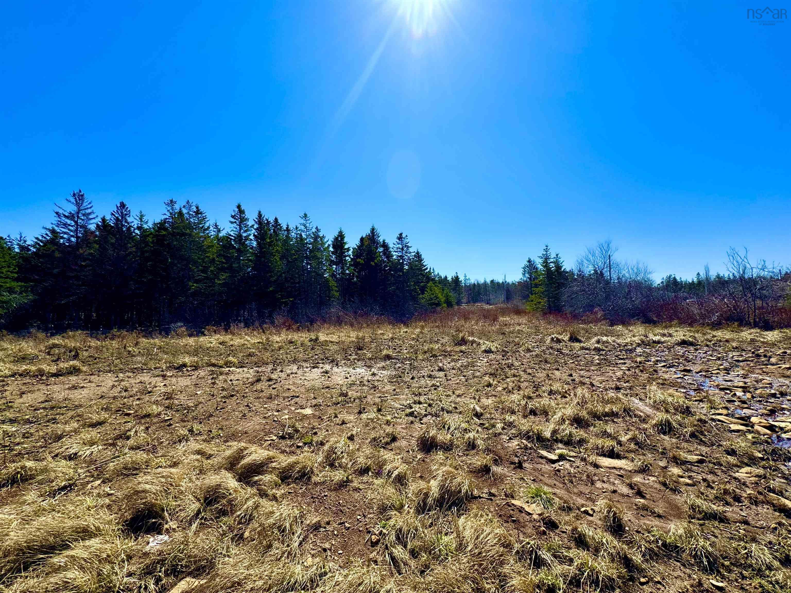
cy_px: 296
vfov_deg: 85.7
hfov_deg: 102.1
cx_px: 396
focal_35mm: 14
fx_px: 320
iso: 50
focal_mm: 2.22
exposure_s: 1/2208
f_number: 2.2
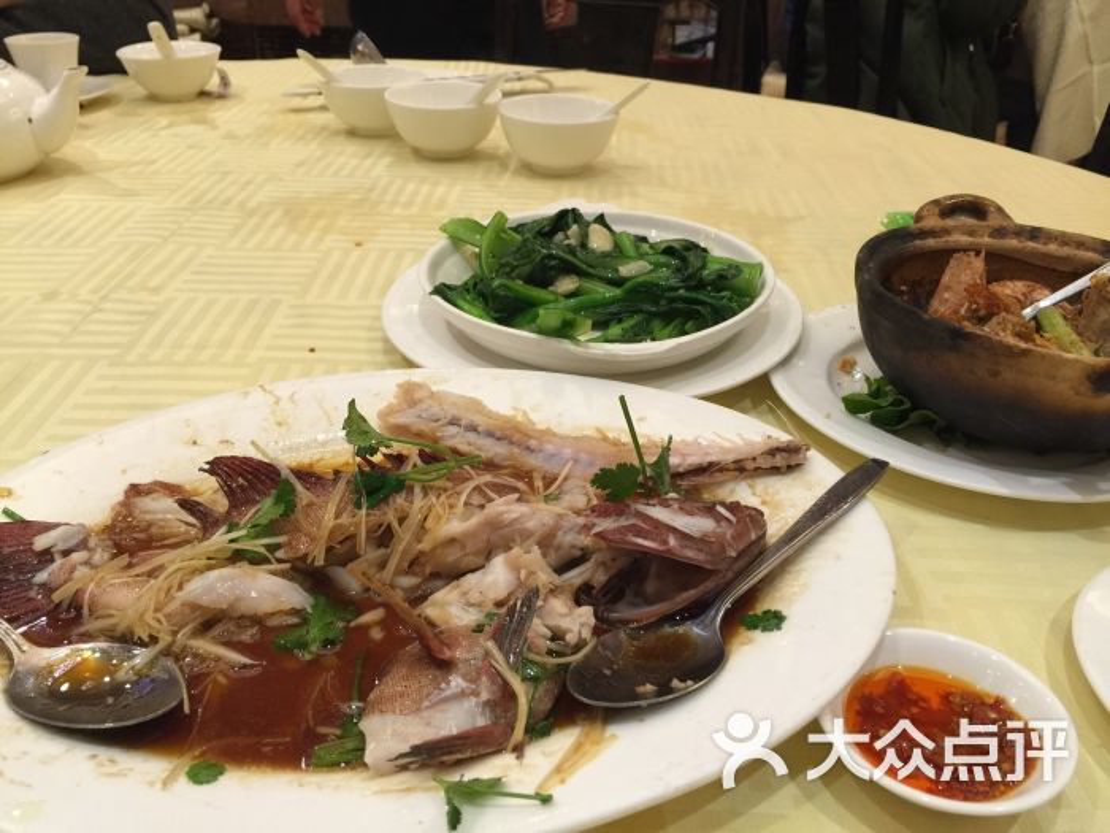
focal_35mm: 29
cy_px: 416
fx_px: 930
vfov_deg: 48.2
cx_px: 555
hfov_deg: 61.7
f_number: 2.2
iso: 64
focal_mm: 4.15
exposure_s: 1/33
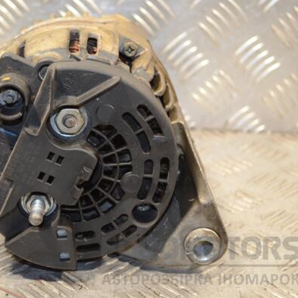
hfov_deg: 23.2
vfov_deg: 23.4
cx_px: 87
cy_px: 147
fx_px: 721
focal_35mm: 74
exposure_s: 1/60
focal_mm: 38
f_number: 5.3
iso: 560
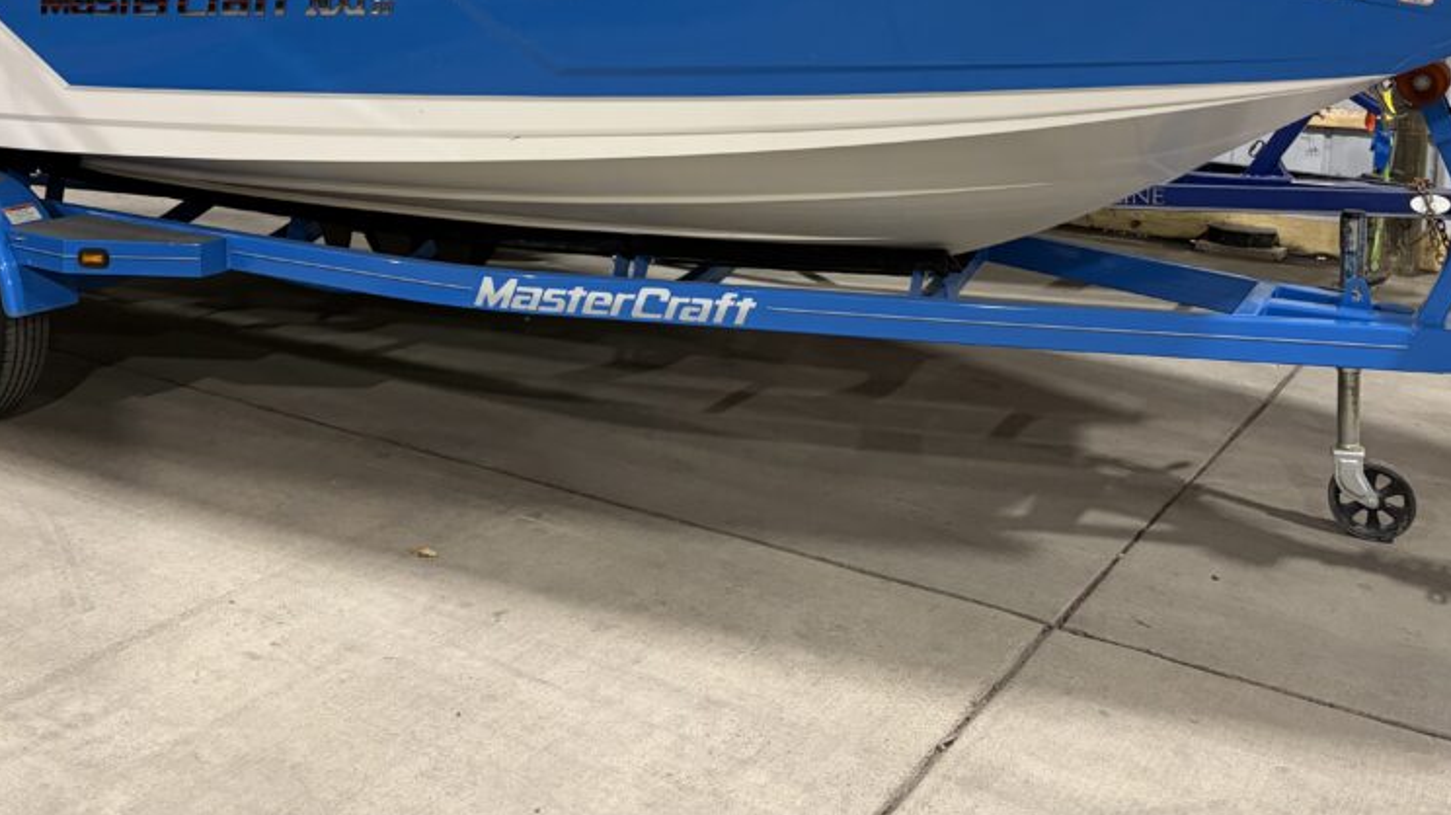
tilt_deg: -5.7
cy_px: 84
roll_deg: -0.6
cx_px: 616
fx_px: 1500
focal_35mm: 39
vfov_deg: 29.2
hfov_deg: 51.4
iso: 250
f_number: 1.6
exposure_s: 1/60
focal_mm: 5.96
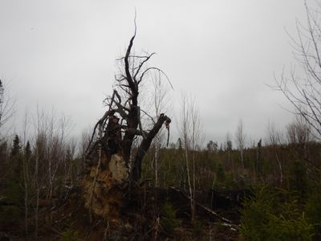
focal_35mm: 24
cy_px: 120
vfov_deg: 56.8
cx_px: 160
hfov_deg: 71.6
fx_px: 223
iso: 125
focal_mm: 4.3
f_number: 2.8
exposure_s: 1/1250
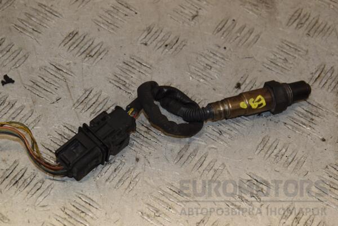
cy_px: 113
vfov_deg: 12.2
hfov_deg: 18.2
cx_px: 169
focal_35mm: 112
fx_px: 1056
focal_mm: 75
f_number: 9
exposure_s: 1/200
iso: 800
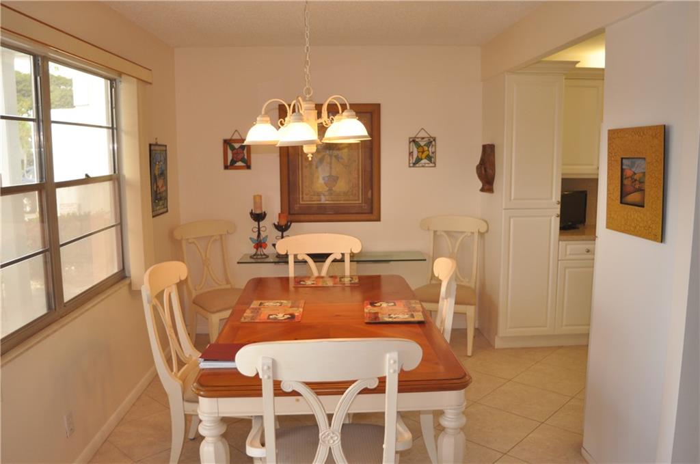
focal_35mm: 30
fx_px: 582
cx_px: 350
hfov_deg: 62.0
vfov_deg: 43.5
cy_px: 232
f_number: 3.5
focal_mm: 20
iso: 640
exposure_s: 1/125
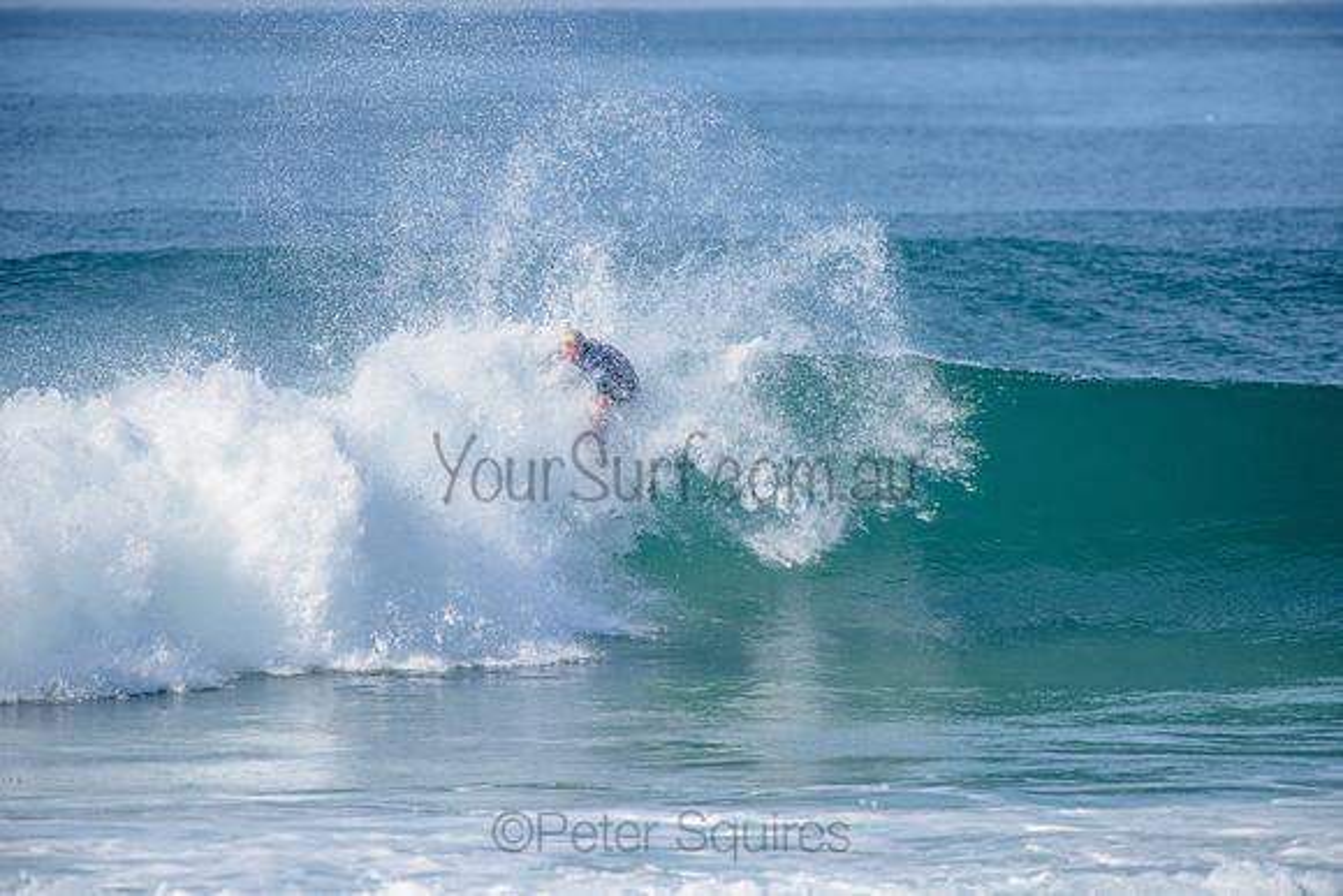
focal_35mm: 500
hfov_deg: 4.1
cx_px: 672
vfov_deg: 2.8
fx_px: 18656
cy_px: 448
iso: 250
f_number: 5.6
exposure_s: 1/2500
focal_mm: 500
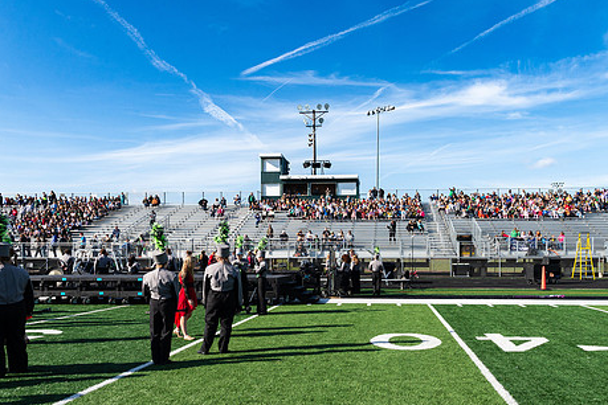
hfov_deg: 60.0
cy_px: 249
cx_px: 348
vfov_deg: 42.1
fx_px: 524
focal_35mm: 31
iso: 400
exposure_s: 1/800
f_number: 9
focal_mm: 24
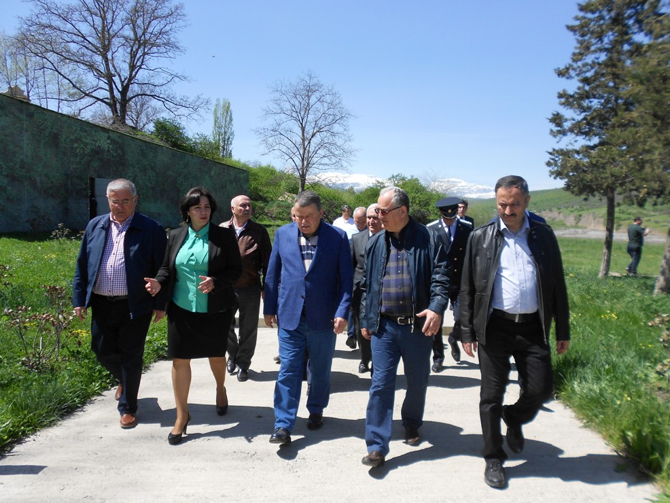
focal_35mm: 27
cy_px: 257
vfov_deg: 51.4
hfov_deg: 65.3
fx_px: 523
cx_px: 339
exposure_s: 1/640
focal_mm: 4.6
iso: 80
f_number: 3.2
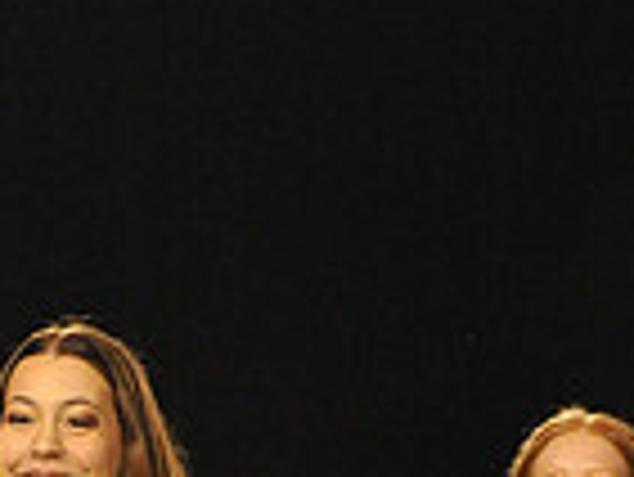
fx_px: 9037
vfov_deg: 3.0
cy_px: 1170
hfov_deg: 4.0
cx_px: 22
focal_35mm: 493
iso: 5000
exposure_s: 1/200
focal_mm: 125
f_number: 5.6
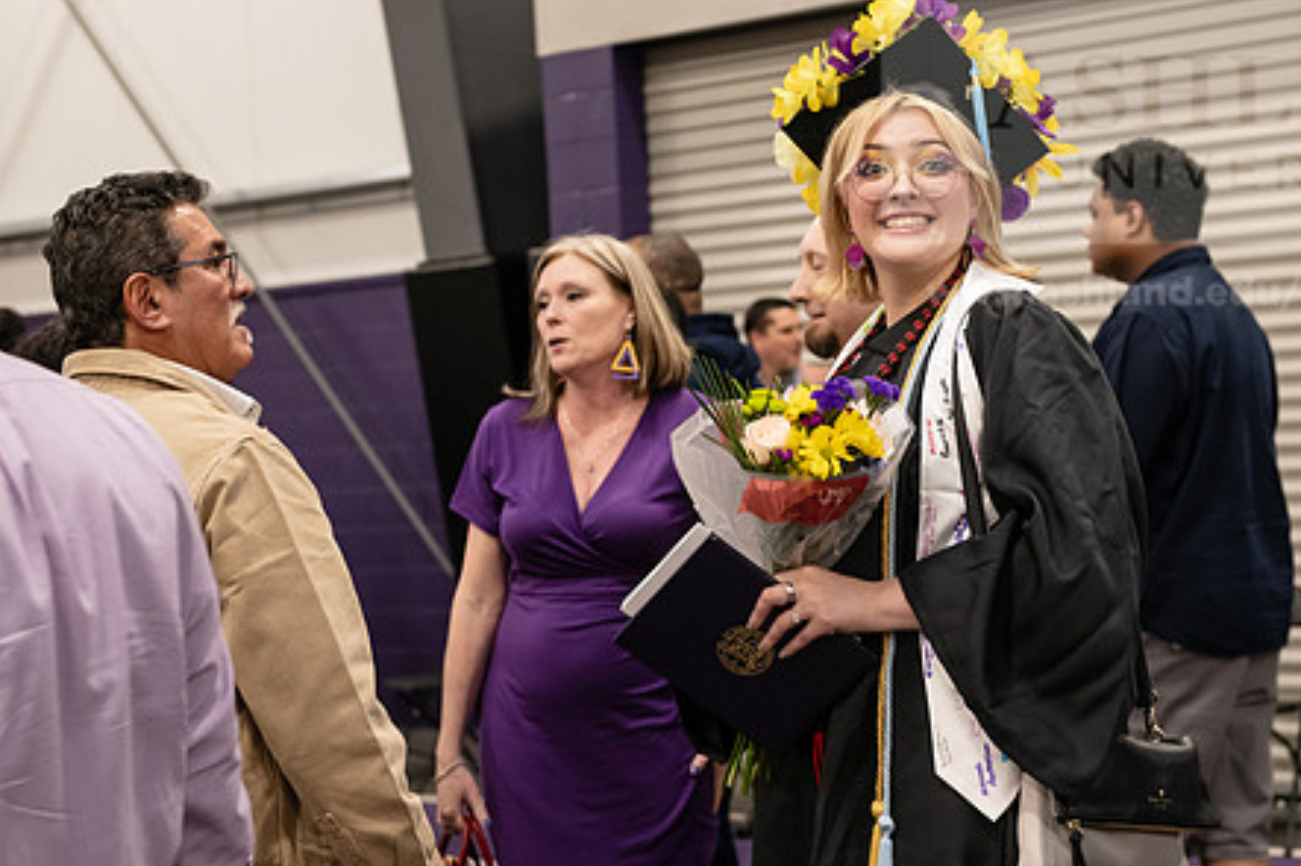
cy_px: 354
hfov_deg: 28.0
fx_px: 2601
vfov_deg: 18.9
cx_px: 793
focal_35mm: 72
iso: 2000
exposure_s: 1/160
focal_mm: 55
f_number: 3.5
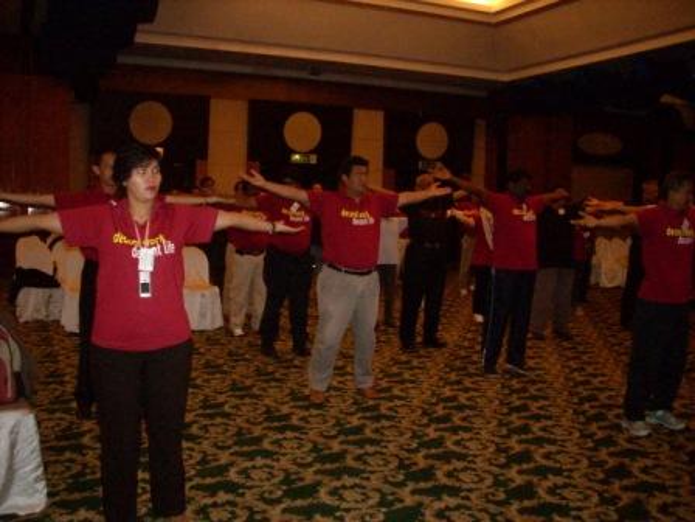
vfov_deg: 38.7
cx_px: 348
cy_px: 261
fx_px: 743
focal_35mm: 37
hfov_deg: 50.1
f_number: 2.8
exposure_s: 1/60
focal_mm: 6.2
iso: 800
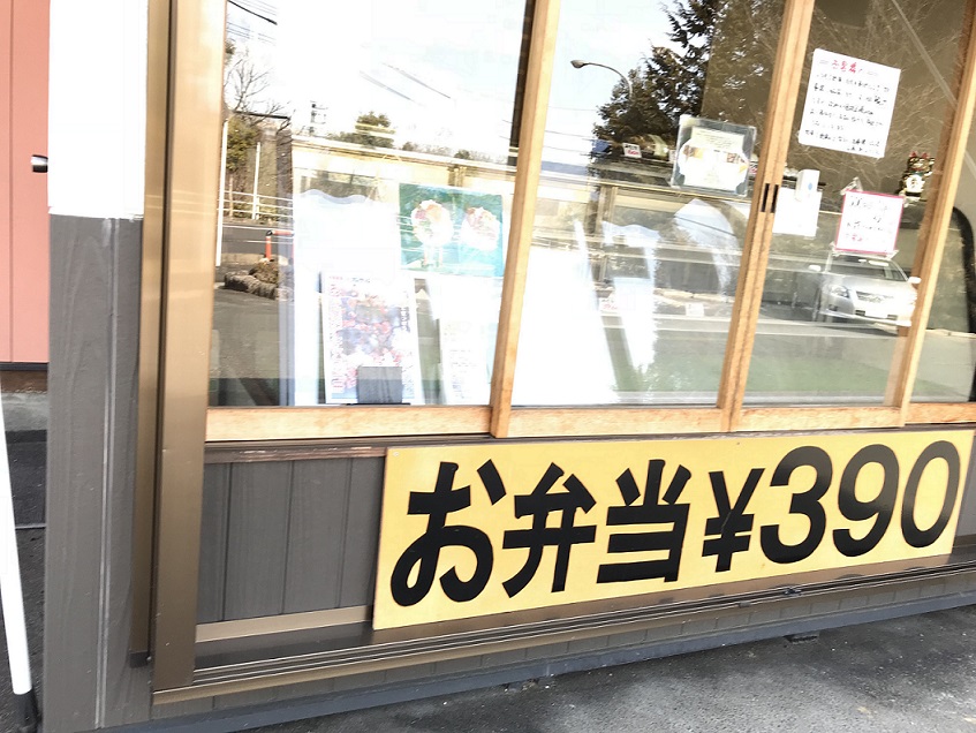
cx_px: 488
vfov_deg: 49.8
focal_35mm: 28
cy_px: 366
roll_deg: -5.5
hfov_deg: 63.4
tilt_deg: -11.7
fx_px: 790
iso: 20
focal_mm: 3.99
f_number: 1.8
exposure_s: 1/121
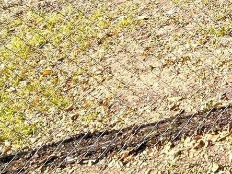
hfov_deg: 25.4
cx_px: 337
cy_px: -138
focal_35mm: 60
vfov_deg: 18.9
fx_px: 402
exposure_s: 1/807
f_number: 2.2
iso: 50
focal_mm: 2.2
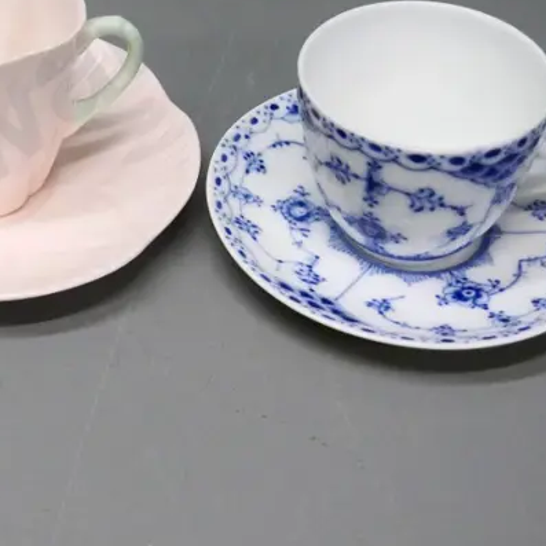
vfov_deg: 16.5
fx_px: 1874
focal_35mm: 105
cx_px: 22
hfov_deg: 16.3
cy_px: 117
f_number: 5
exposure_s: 1/400
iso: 3200
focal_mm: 23
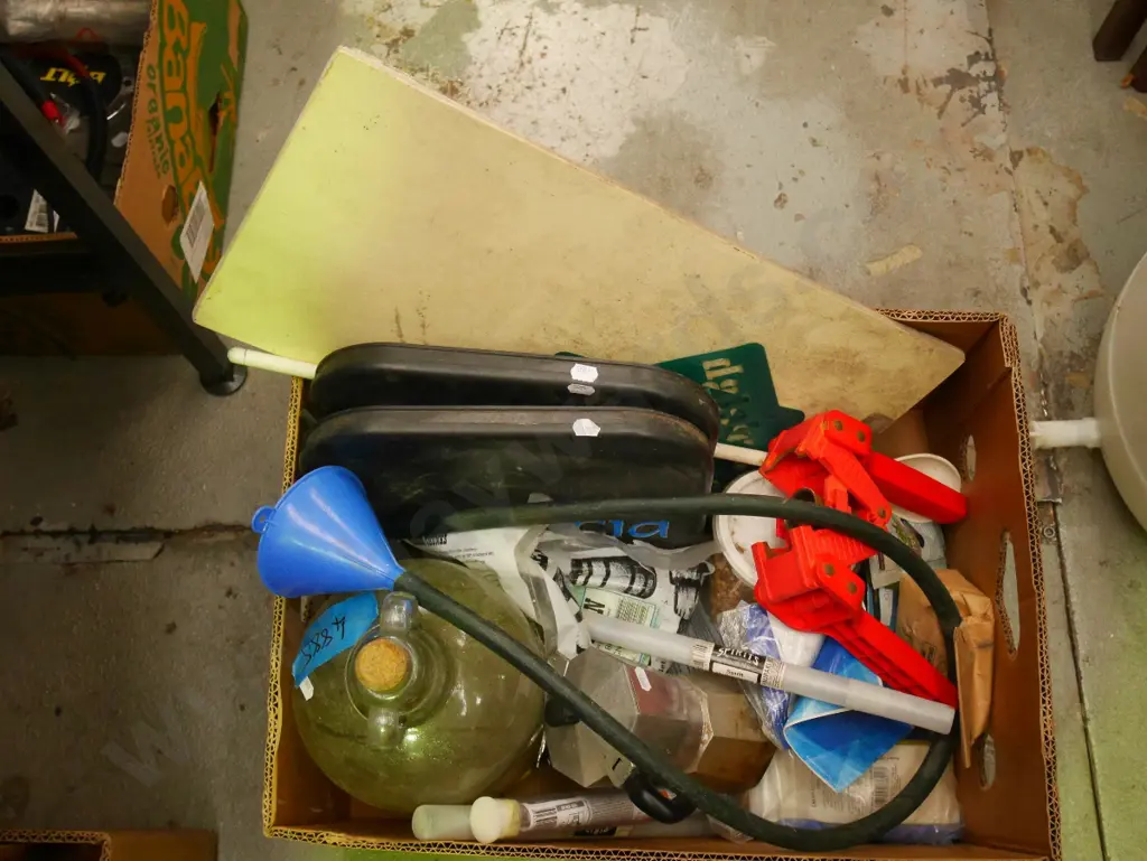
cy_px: 430
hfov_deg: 51.3
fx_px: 1193
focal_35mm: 36
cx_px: 574
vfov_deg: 39.7
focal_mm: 18
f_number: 4.2
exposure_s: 1/250
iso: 3200
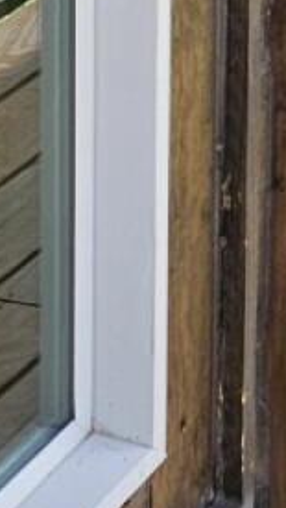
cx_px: 814
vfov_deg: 10.8
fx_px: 2450
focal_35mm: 182
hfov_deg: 6.2
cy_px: -517
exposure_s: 1/180
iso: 40
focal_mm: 6.3
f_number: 1.7
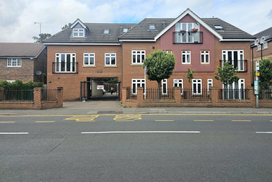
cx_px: 141
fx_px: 196
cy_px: 74
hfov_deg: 69.4
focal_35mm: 26
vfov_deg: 49.3
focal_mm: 6.3
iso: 10
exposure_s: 1/769
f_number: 1.7
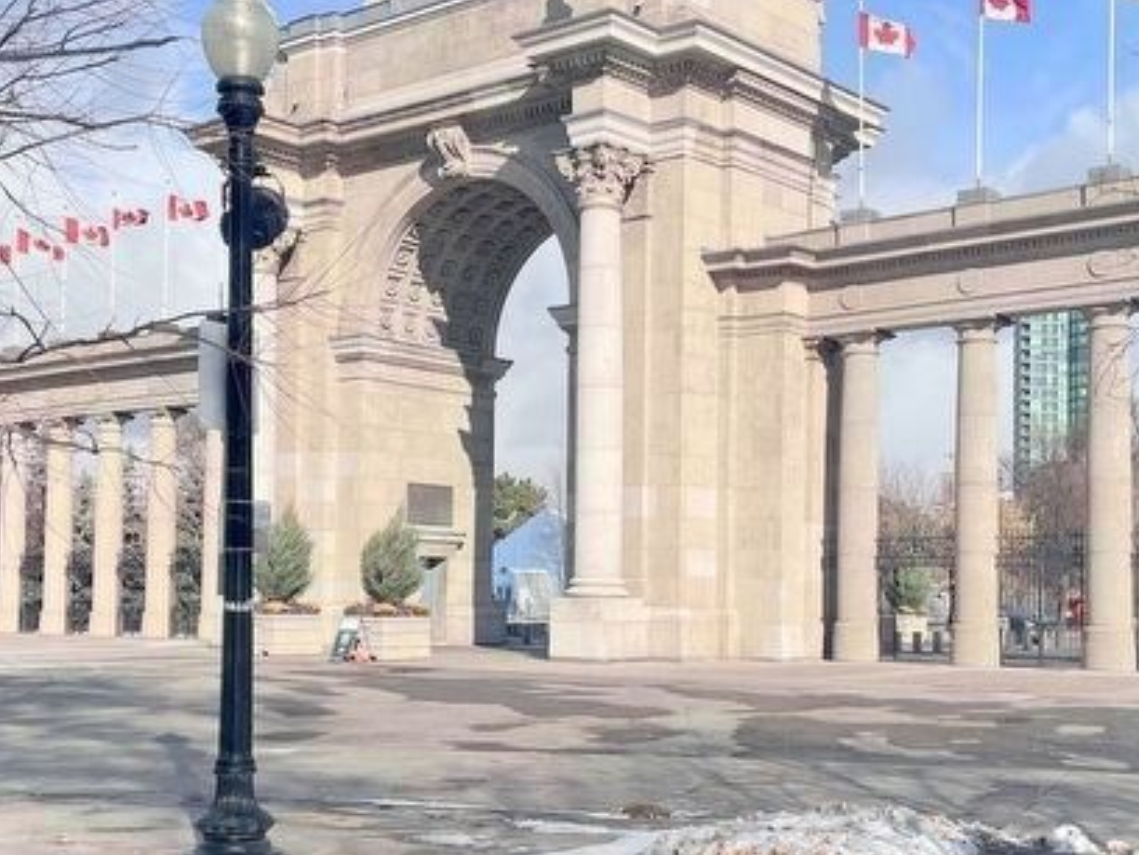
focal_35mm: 51
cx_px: 581
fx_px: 1678
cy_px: 562
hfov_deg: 37.5
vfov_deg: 28.4
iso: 32
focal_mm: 4.2
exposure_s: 1/6135
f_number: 1.6
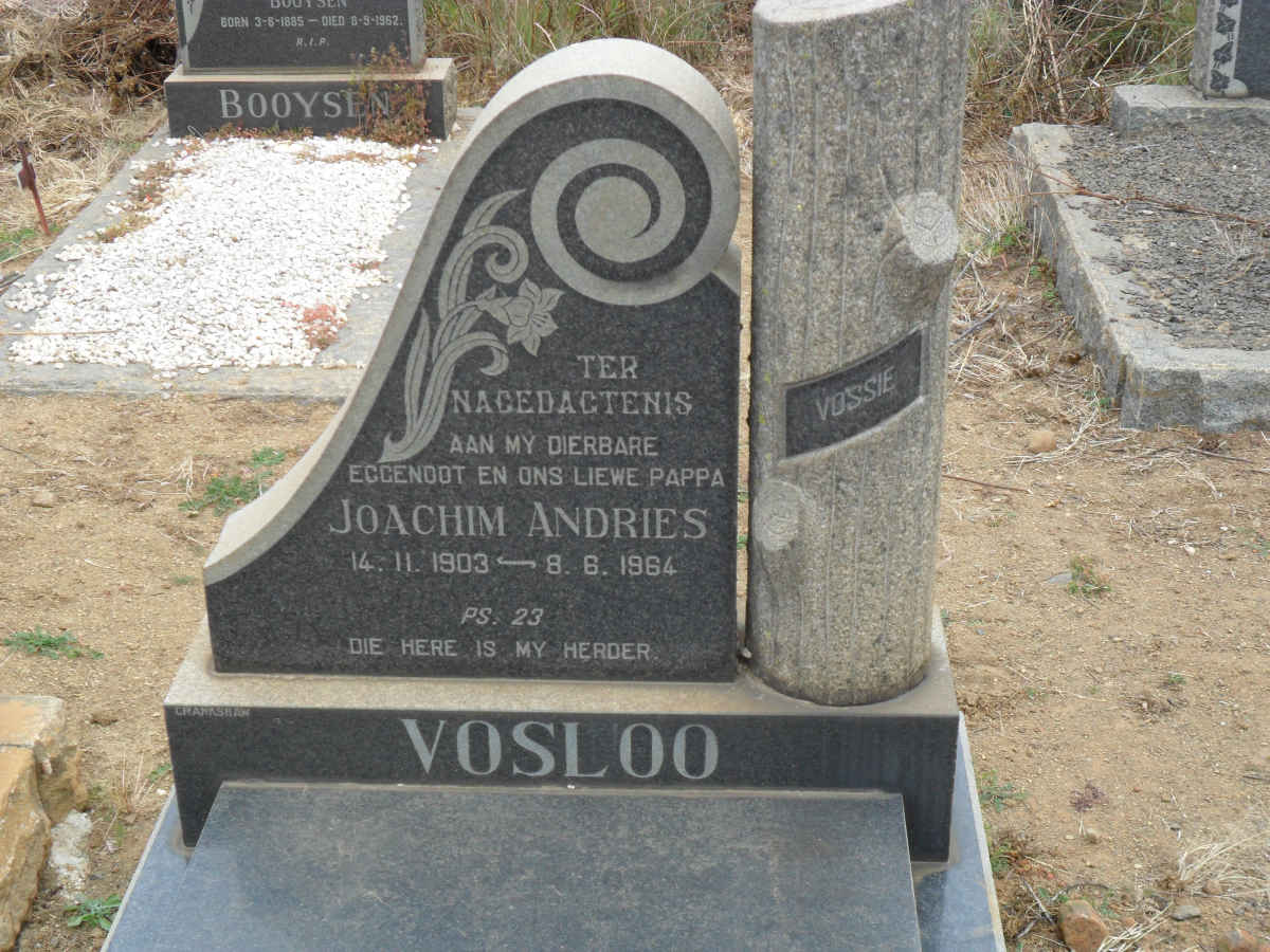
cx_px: 635
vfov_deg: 28.0
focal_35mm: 52
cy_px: 476
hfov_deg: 36.8
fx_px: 1908
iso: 100
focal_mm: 9.3
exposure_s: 1/125
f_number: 5
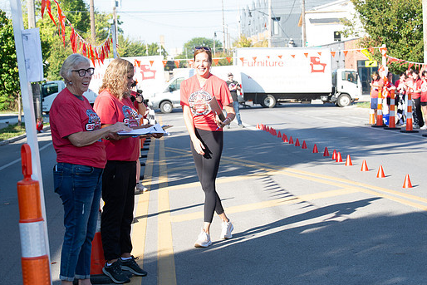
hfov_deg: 21.2
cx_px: 210
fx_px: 1139
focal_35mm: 96
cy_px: 147
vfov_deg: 14.3
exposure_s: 1/250
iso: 200
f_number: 7.1
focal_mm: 85
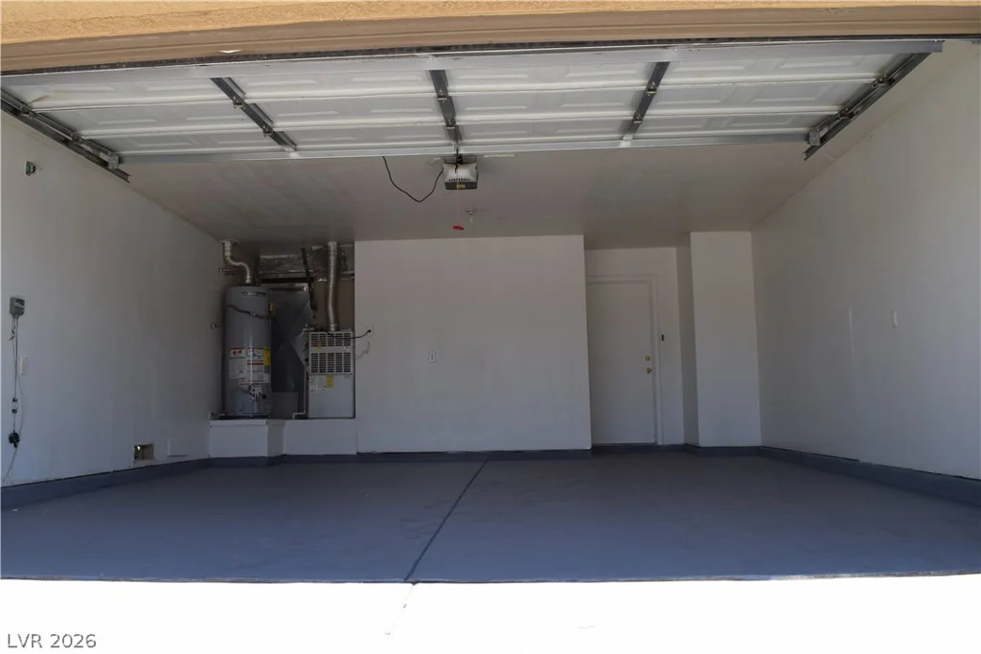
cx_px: 490
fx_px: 818
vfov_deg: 43.6
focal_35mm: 30
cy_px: 327
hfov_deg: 61.9
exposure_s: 1/250
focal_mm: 20
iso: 400
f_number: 8
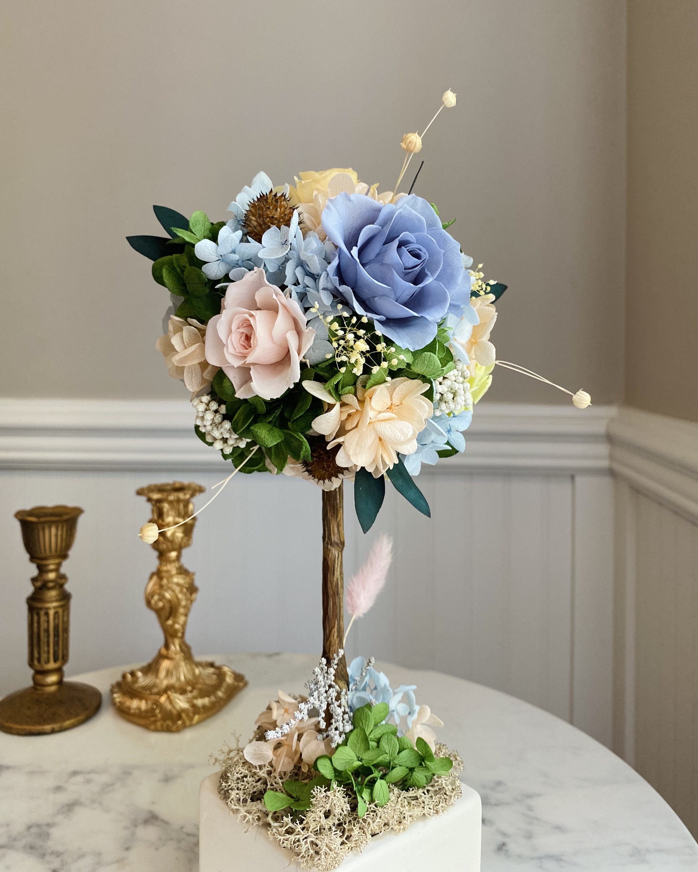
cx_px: 348
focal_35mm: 28
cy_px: 393
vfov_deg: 62.1
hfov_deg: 51.5
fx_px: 723
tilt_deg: -0.5
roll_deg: +0.4
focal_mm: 4.25
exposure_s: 1/99
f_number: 1.8
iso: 125
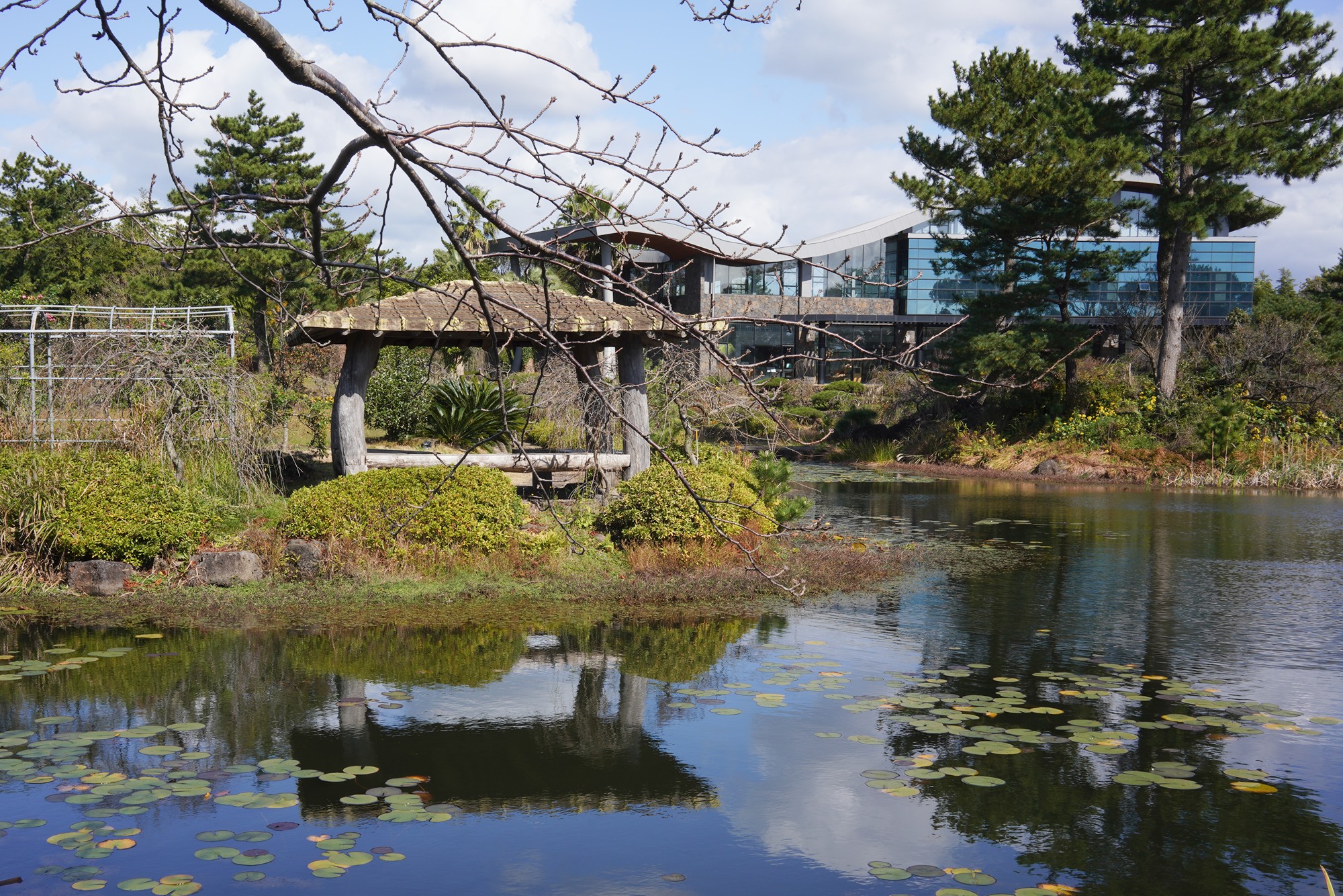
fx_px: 1306
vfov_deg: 37.9
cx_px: 672
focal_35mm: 35
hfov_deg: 54.4
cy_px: 448
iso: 200
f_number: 18
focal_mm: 35
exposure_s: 1/100
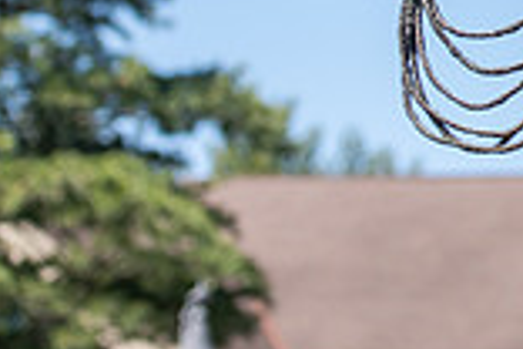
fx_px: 3791
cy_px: -196
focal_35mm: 261
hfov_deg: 7.7
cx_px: 905
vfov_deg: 5.2
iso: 125
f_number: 3.5
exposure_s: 1/800
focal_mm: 70
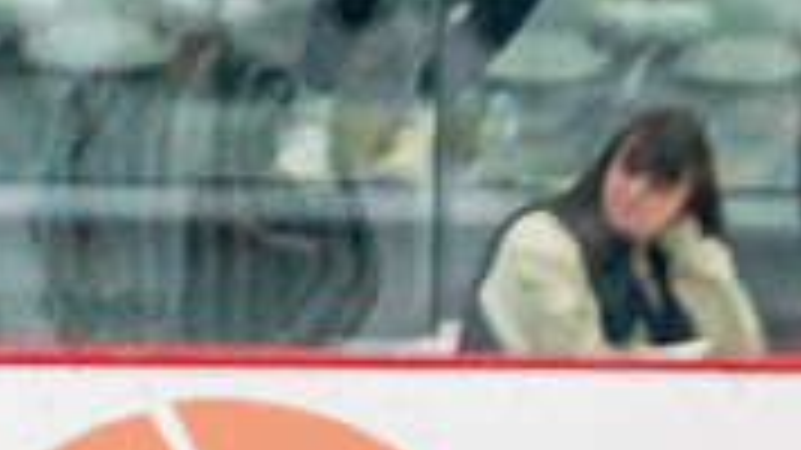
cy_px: 883
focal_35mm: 1026
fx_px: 21785
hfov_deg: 2.1
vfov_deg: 1.2
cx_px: 1556
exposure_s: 1/1600
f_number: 2.8
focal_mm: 200
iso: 4000
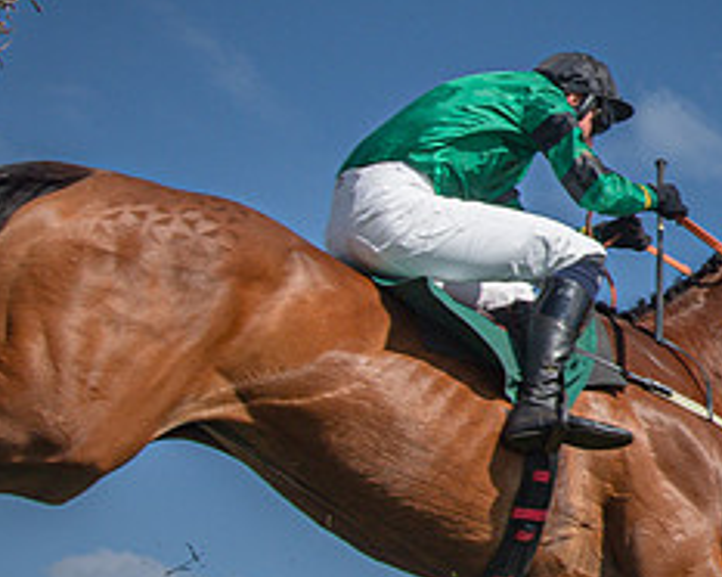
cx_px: 1188
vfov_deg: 15.4
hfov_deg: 16.9
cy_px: 136
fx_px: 2114
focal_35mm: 99
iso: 400
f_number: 8
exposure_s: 1/1000
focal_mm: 22
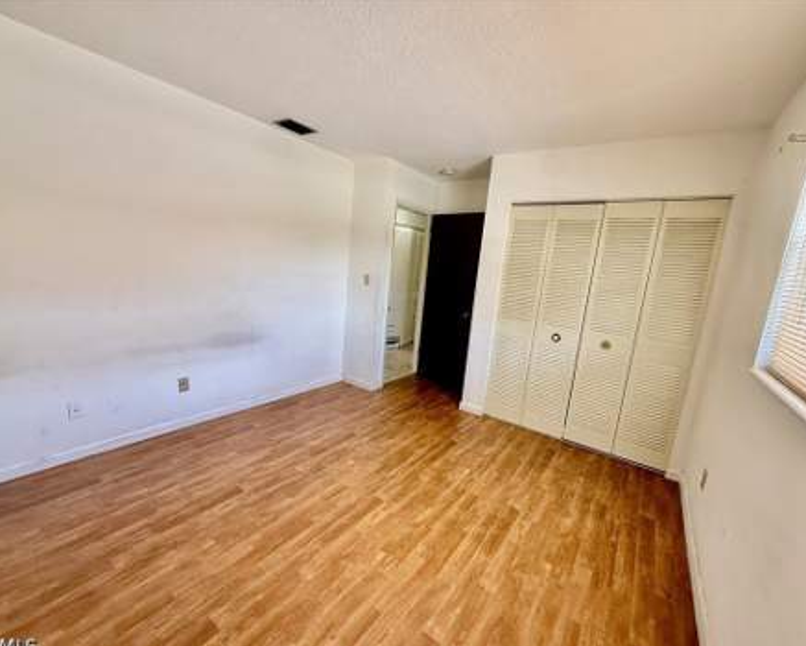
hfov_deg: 96.8
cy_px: 329
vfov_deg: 84.1
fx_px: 358
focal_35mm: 15
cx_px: 398
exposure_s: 1/99
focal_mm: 2.22
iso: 250
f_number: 2.2
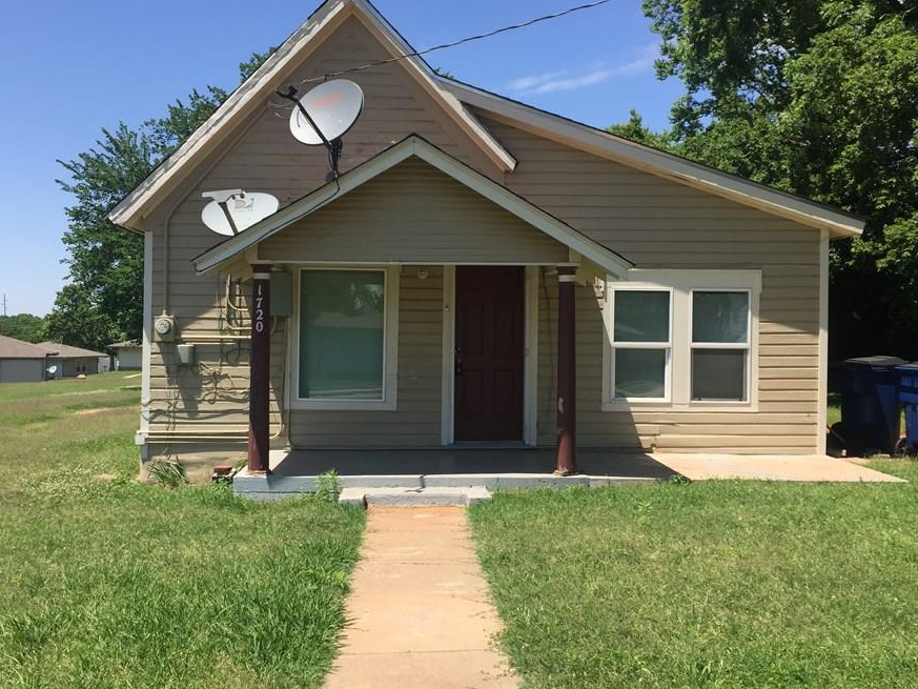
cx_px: 442
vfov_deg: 41.8
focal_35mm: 34
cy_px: 346
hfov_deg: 53.9
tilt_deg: -1.6
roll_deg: -1.9
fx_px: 902
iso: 32
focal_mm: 4.15
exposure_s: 1/1721
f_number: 2.2
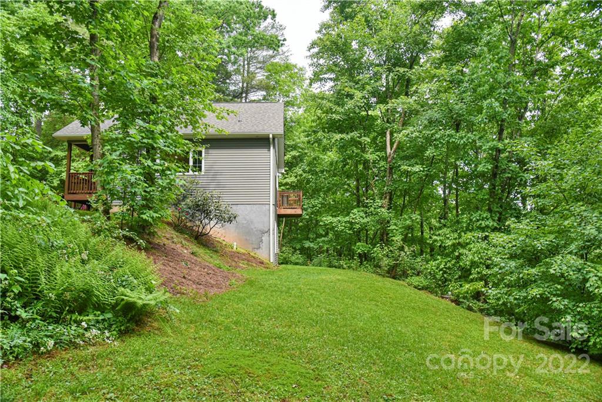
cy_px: 201
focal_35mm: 24
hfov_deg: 73.7
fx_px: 401
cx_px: 301
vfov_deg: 53.1
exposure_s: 1/200
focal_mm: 24
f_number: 7.1
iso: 1600
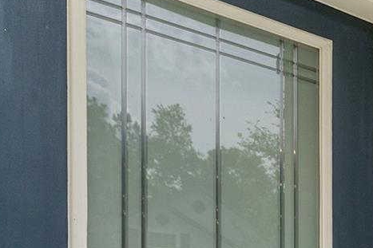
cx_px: 602
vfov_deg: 23.1
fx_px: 497
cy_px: 363
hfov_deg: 25.7
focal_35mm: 48
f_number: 7.1
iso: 400
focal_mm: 14
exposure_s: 1/1000
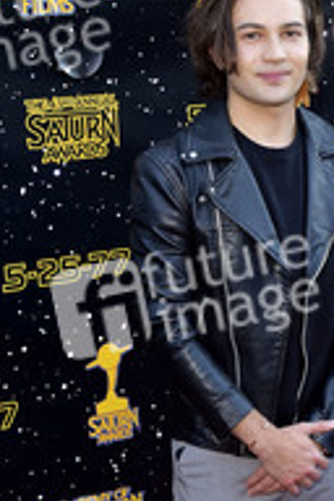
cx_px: 262
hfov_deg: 18.5
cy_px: 428
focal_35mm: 73
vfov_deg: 27.0
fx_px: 1016
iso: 500
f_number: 6.3
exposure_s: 1/320
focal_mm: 35
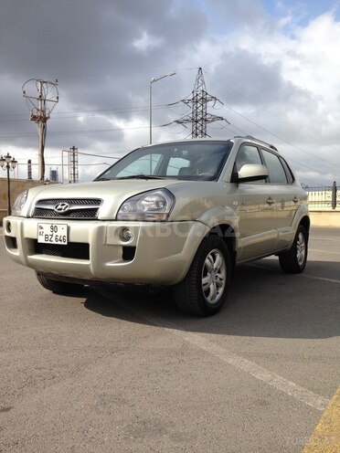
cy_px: 226
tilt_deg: -4.5
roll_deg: +2.4
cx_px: 170
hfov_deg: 42.9
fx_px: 432
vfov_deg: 55.4
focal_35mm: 33
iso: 50
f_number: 2.4
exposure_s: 1/1323
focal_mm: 4.12
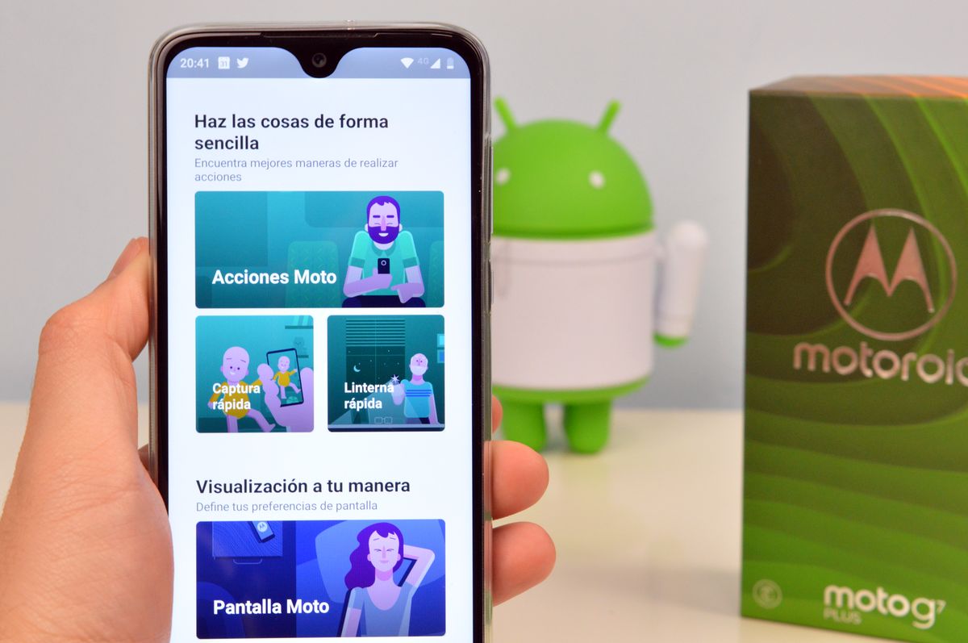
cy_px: 322
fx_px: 2014
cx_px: 484
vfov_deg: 18.1
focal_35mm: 75
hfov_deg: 27.0
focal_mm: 50
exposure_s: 1/30
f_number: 10
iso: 1600
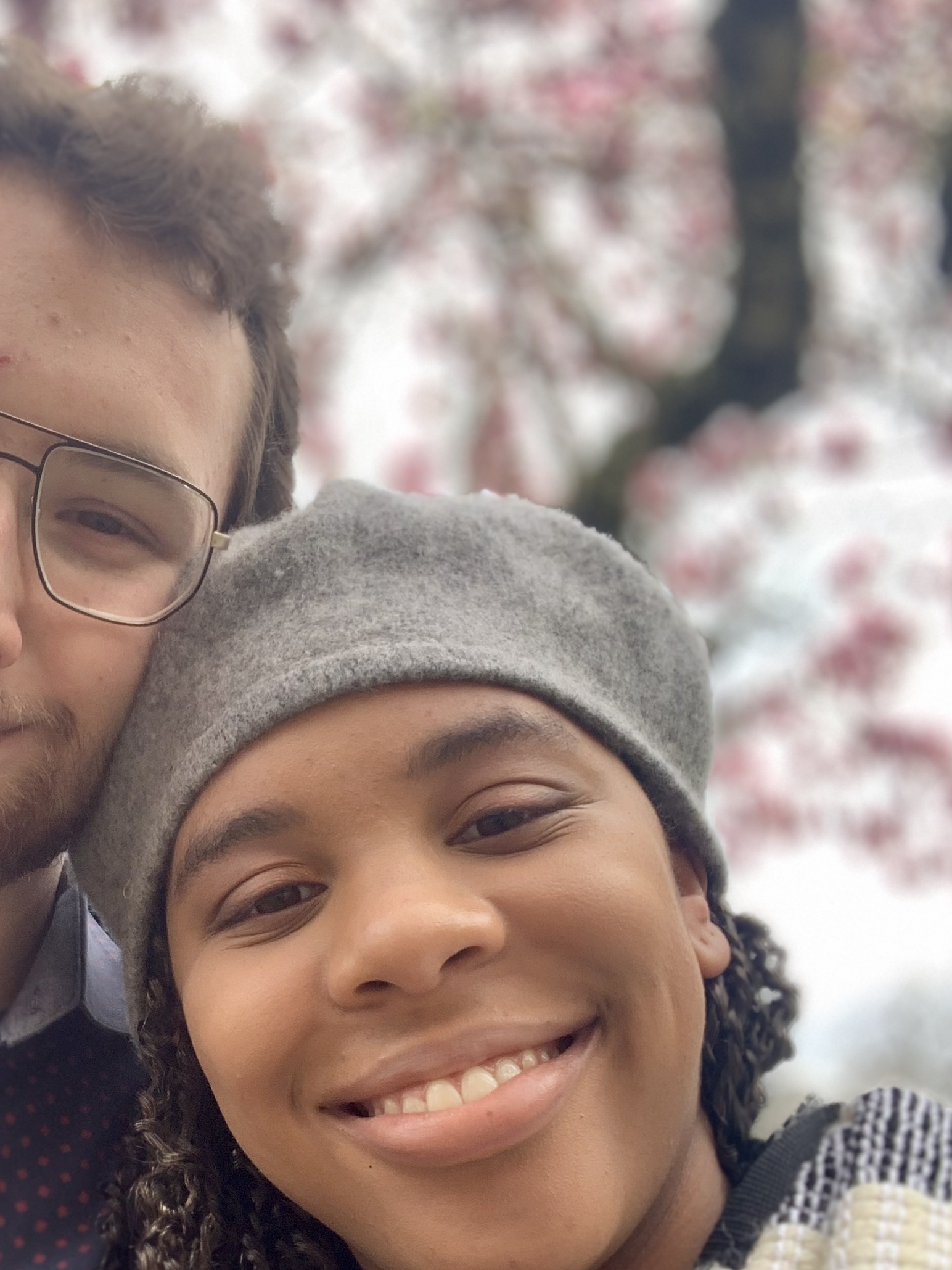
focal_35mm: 48
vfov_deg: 38.9
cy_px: 913
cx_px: 284
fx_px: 1760
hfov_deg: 29.9
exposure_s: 1/121
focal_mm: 2.87
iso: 32
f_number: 2.2
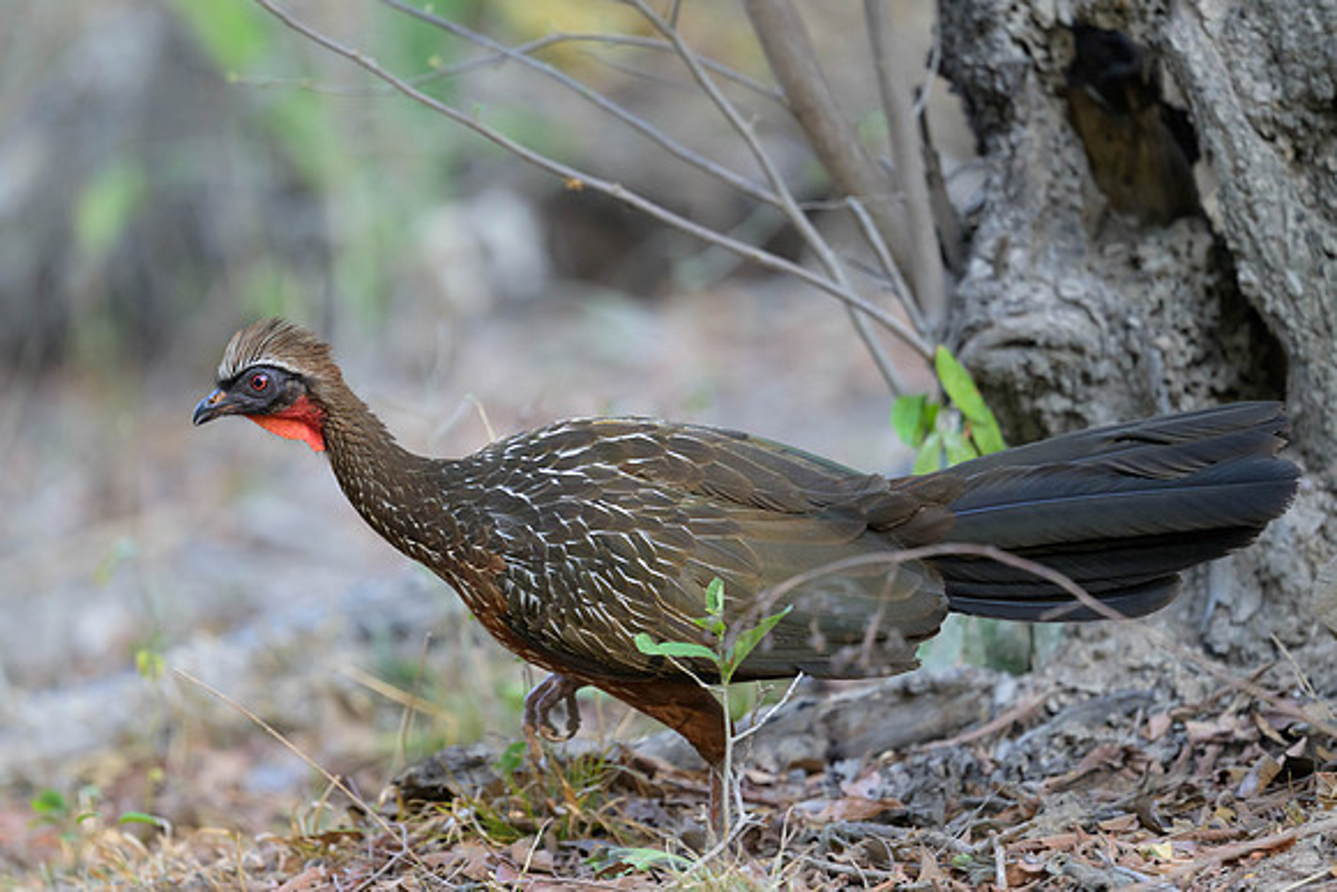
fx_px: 17257
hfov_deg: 4.4
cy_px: 374
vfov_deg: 3.0
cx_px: 641
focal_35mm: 465
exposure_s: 1/2000
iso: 1800
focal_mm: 400
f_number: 2.8
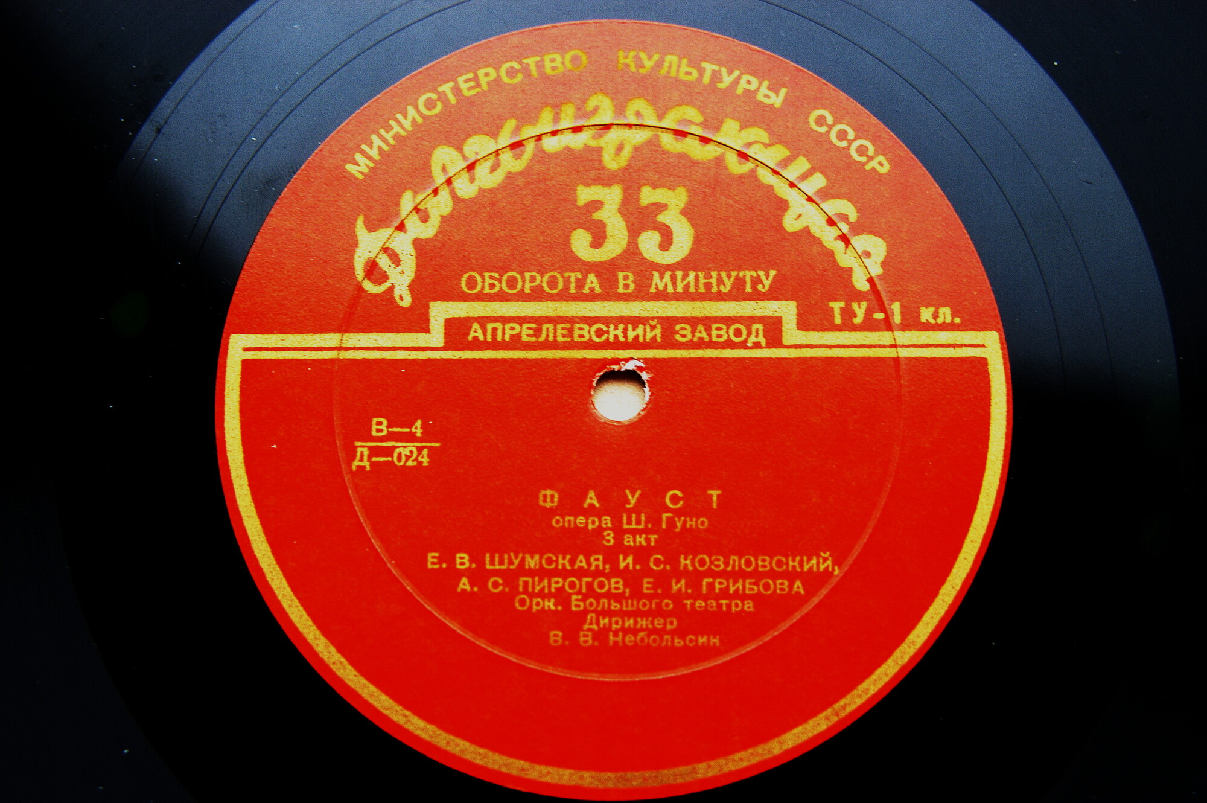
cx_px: 604
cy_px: 402
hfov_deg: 37.9
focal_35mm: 52
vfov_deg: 25.7
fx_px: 1759
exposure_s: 1/50
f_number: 3.5
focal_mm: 35
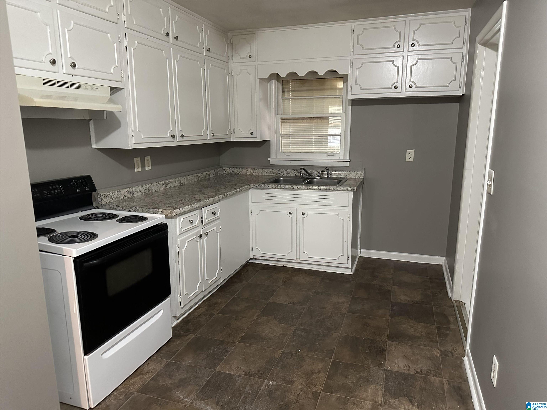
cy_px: 205
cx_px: 274
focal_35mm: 24
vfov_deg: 56.8
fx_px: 379
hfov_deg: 71.6
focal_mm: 6.86
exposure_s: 1/40
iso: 1000
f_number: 1.78
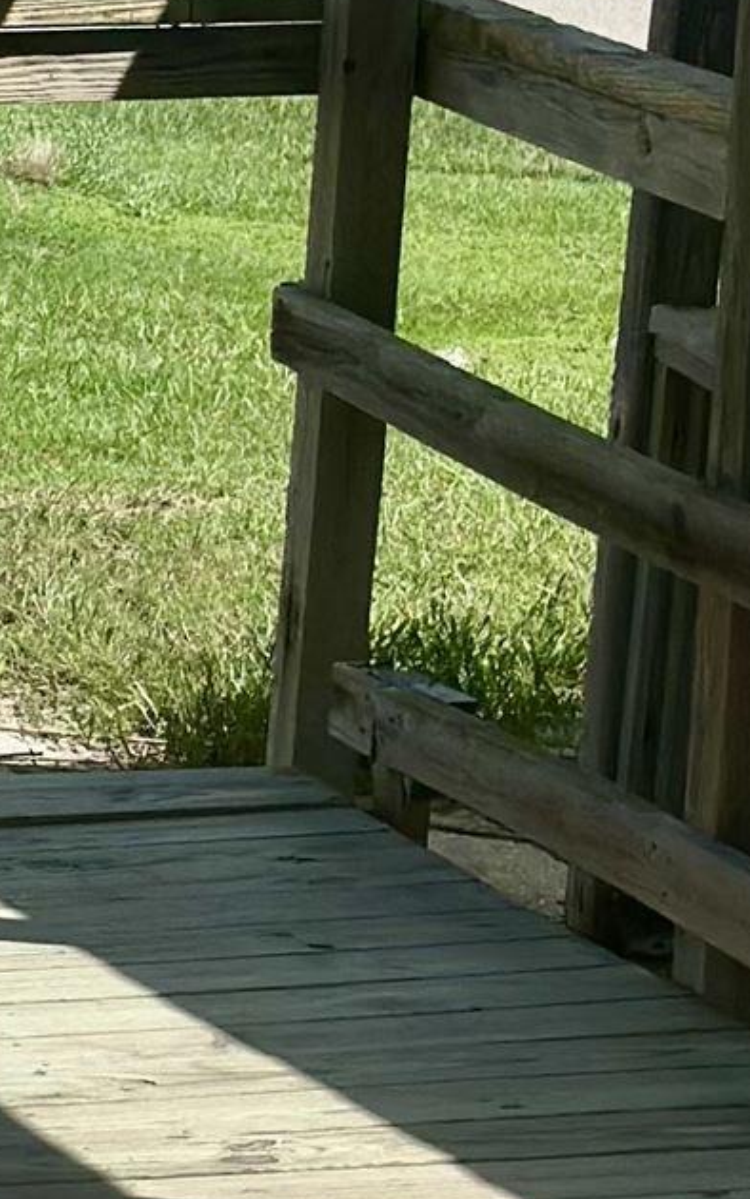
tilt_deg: -7.1
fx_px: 6080
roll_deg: -1.4
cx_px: -622
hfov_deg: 6.9
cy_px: 461
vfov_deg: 11.3
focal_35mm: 186
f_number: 1.78
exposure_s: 1/6623
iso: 80
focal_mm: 6.86
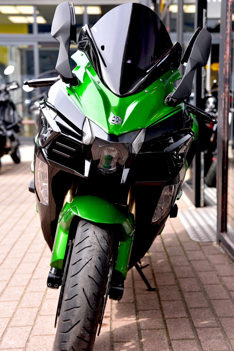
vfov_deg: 32.4
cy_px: 176
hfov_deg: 21.9
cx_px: 117
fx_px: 604
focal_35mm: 62
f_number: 4.5
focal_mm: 62
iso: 100
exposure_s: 1/80
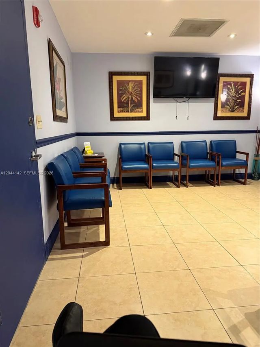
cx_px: 130
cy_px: 174
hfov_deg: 56.8
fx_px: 240
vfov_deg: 71.6
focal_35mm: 24
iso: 400
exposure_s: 1/60
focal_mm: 6.76
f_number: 1.78
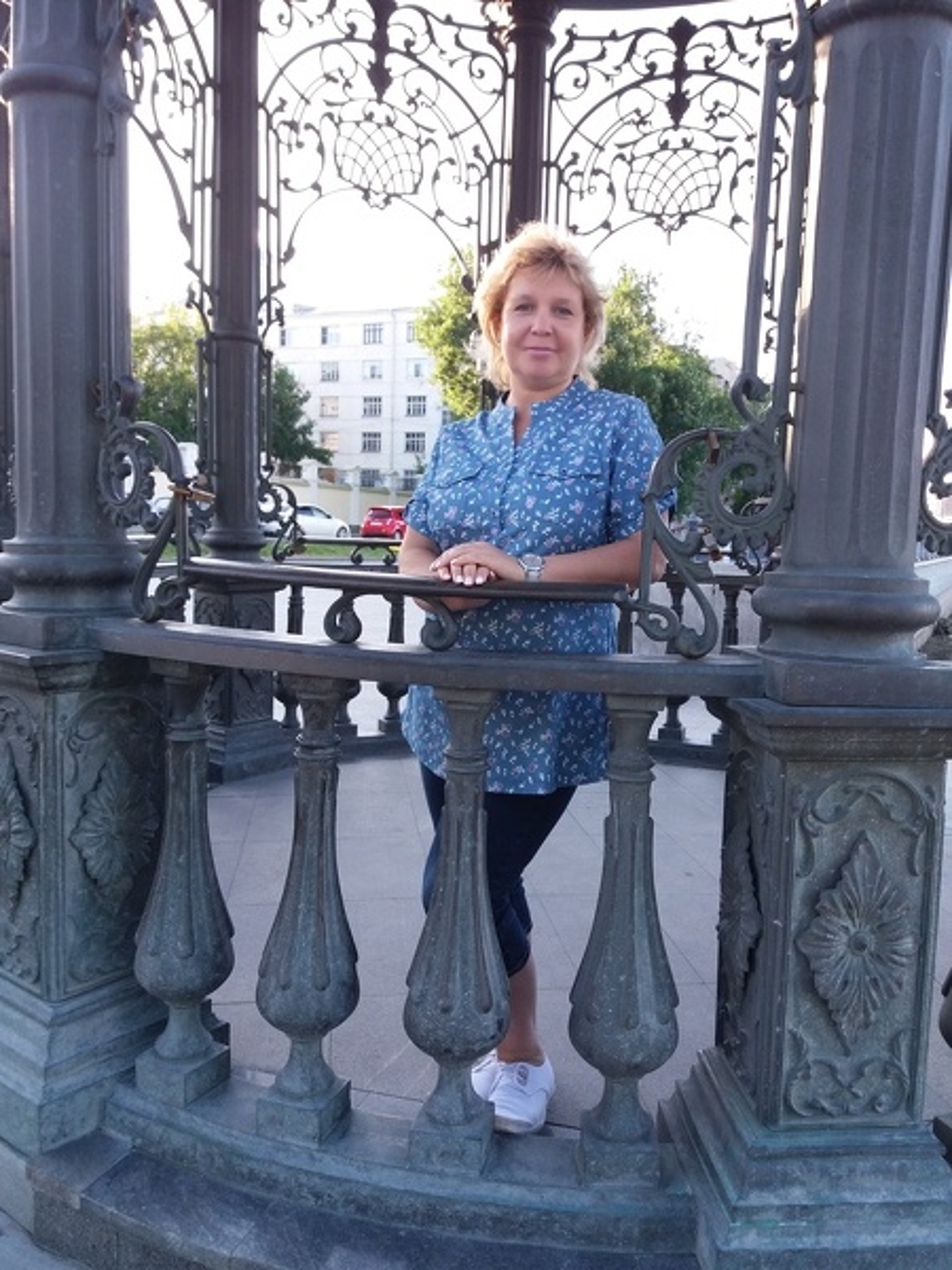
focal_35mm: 28
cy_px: 635
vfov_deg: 63.4
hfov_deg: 49.7
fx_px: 1027
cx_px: 476
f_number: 1.9
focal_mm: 3.7
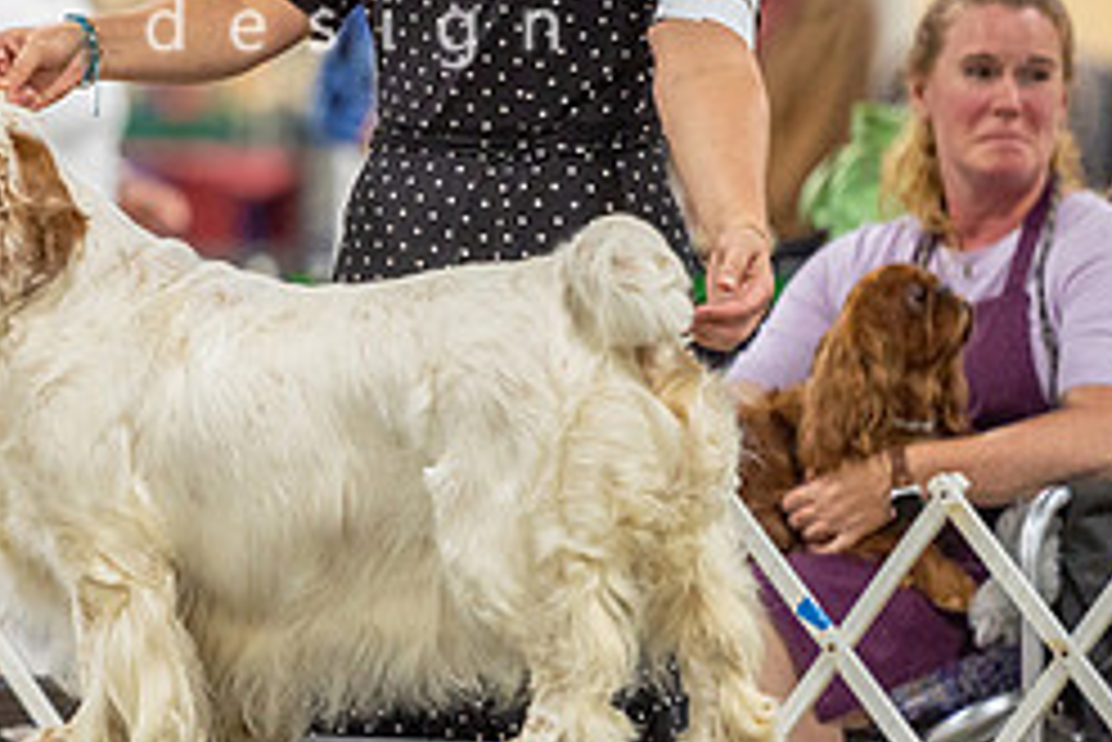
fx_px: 14526
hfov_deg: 4.4
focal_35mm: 470
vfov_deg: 2.9
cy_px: 164
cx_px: 0
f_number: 2.8
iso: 3200
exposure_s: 1/250
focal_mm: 200
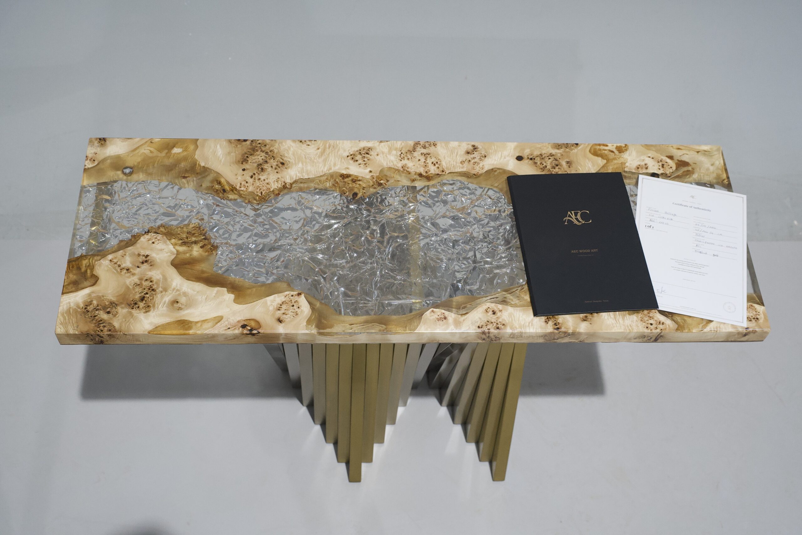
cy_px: 268
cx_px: 401
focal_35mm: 41
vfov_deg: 32.6
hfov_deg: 47.4
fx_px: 913
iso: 4000
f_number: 5.6
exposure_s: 1/60
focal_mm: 41
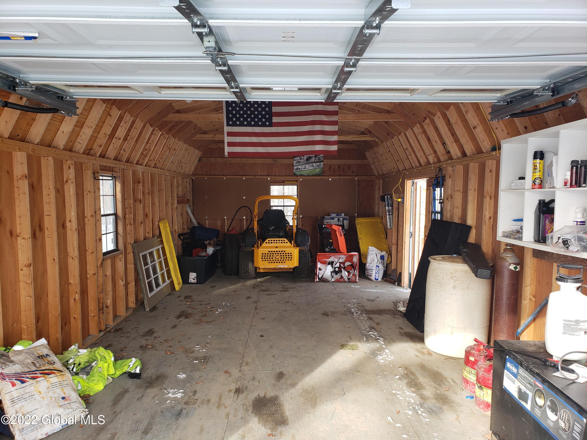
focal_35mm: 26
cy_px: 220
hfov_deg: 67.3
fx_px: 441
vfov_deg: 53.1
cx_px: 294
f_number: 2.4
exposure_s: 1/126
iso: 50
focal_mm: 4.3
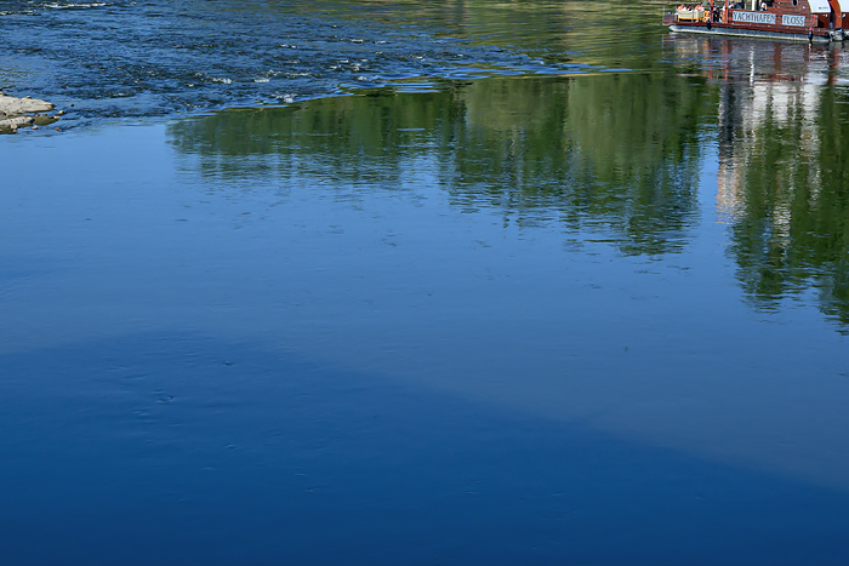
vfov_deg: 16.0
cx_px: 262
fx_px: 2001
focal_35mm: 85
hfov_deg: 23.8
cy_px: 95
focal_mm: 33
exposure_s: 1/1000
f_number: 8
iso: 200
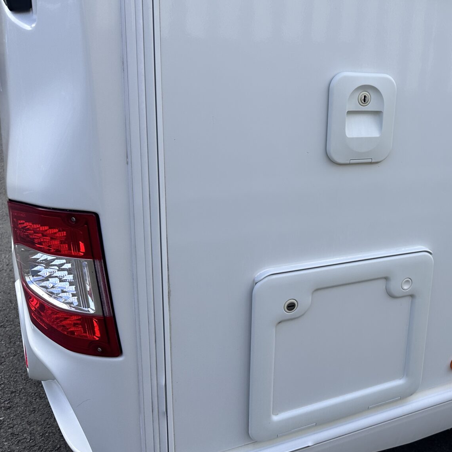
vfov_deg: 43.7
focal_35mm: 38
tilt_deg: -15.5
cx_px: 390
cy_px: 193
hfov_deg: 41.1
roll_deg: -3.6
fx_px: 561
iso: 80
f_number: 1.78
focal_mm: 6.86
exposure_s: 1/1949
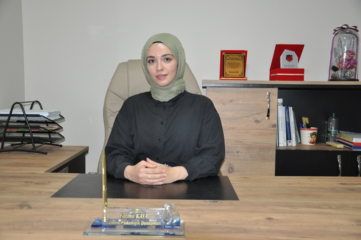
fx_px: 451
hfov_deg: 43.6
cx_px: 180
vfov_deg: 29.9
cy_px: 120
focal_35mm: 45
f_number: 4.2
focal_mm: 30
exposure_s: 1/60
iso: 800
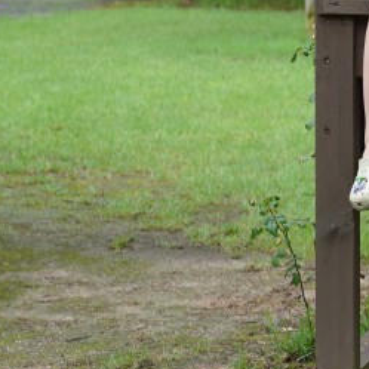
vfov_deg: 7.2
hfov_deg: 7.1
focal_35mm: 240
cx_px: 673
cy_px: -116
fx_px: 2894
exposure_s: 1/160
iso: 100
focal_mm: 55
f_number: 4
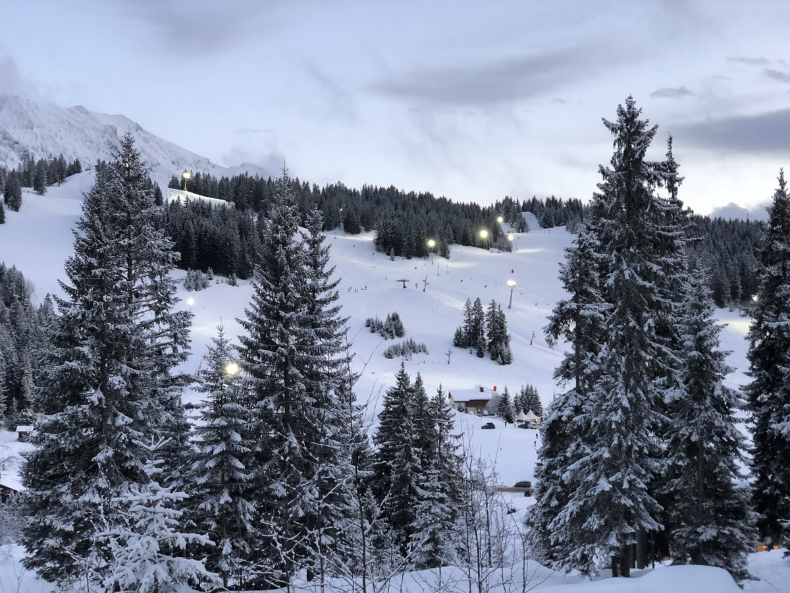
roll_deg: +1.1
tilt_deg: +3.4
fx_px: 1187
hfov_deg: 36.8
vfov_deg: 28.0
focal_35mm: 52
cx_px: 395
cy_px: 296
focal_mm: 6
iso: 80
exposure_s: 1/50
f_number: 2.4
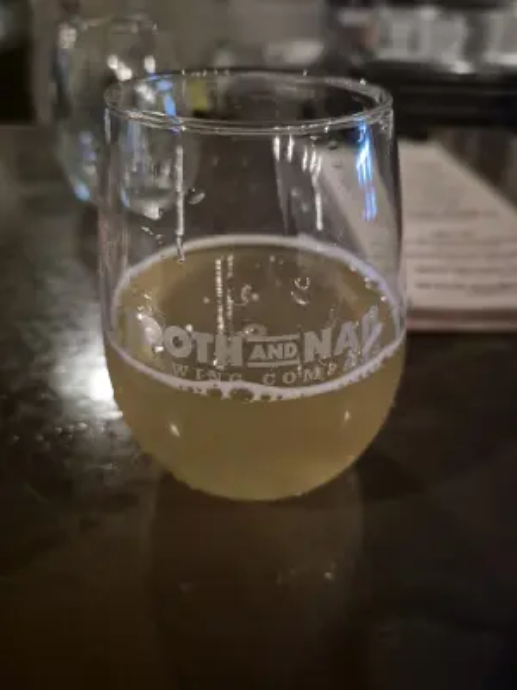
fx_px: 458
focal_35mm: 23
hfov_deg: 58.9
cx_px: 258
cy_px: 345
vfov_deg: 73.9
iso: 1600
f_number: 1.8
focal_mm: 5.4
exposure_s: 1/30
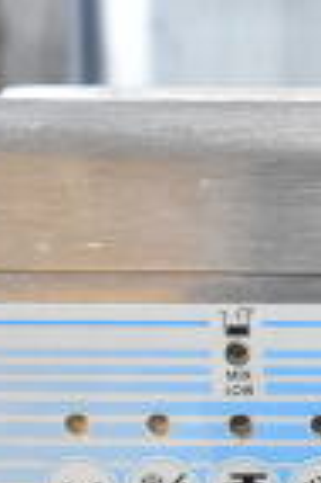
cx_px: 713
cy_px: 461
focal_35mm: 160
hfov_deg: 8.0
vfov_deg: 12.7
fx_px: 2147
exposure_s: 1/100
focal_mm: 25
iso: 1600
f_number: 5
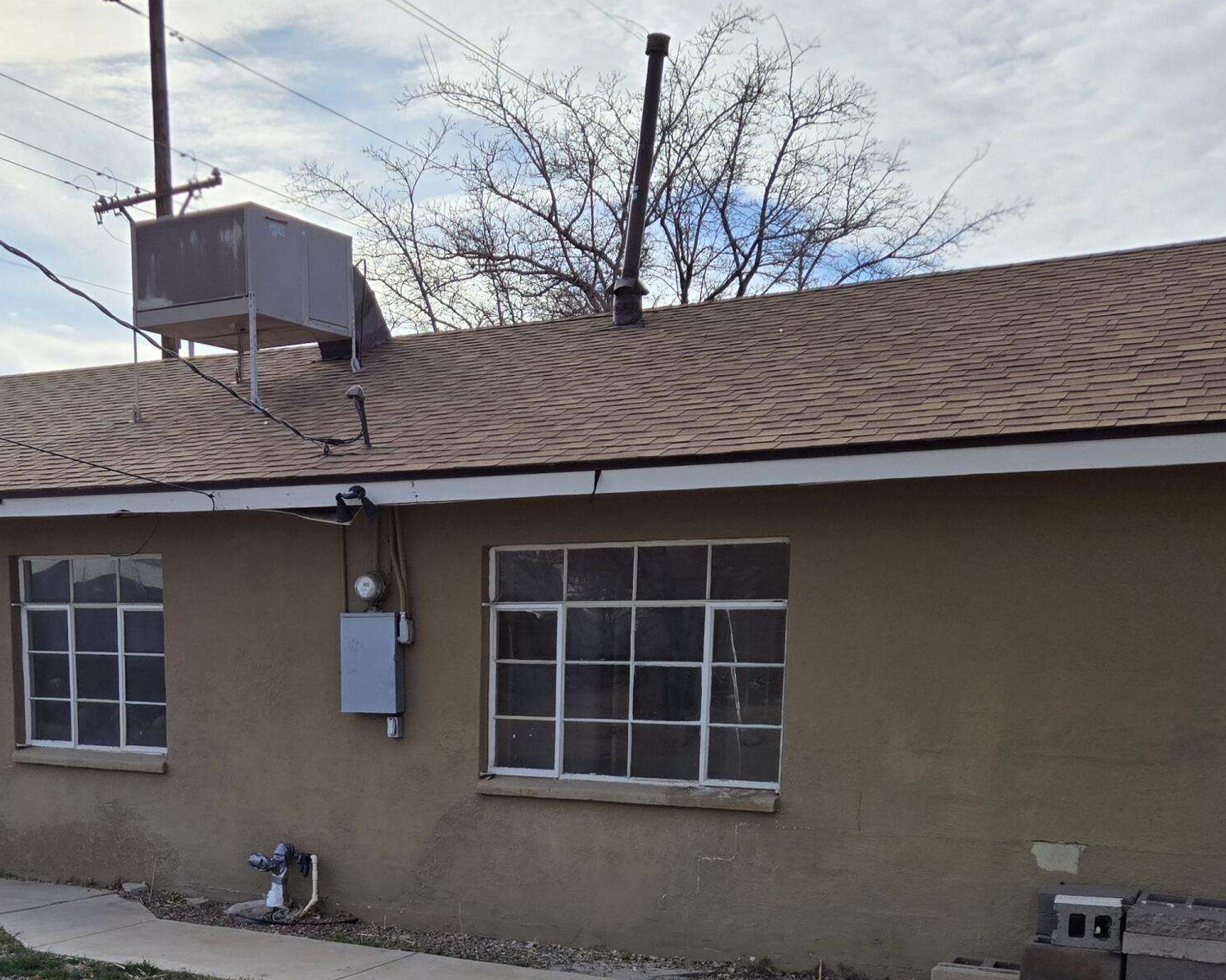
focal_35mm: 45
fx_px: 1632
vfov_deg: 31.9
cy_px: 866
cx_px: 385
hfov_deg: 40.5
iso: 25
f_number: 1.8
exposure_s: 1/3861
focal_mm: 5.4
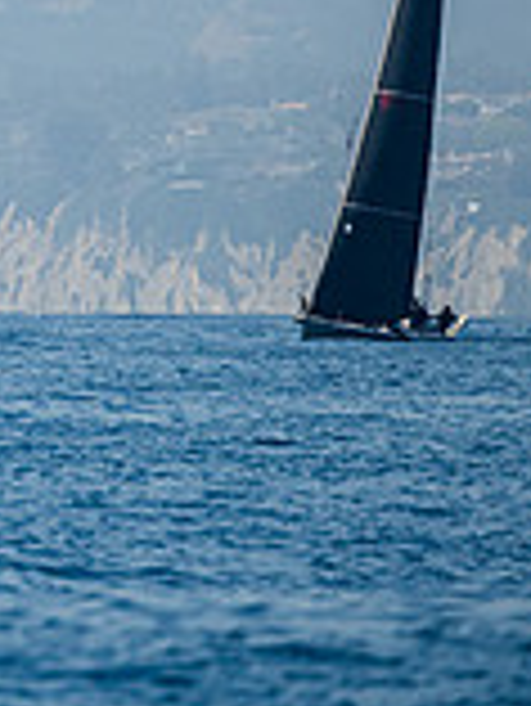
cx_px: -714
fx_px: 30086
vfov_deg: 1.3
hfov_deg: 1.0
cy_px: -117
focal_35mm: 1473
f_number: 7.1
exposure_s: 1/2500
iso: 400
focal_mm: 400
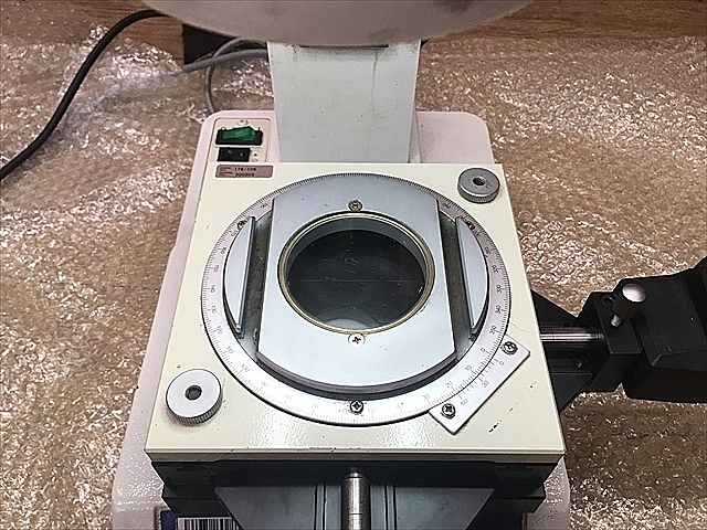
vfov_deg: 48.2
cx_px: 354
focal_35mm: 29
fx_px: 592
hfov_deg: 61.7
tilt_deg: -52.5
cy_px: 265
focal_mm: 4.15
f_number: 2.2
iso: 25
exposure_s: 1/30
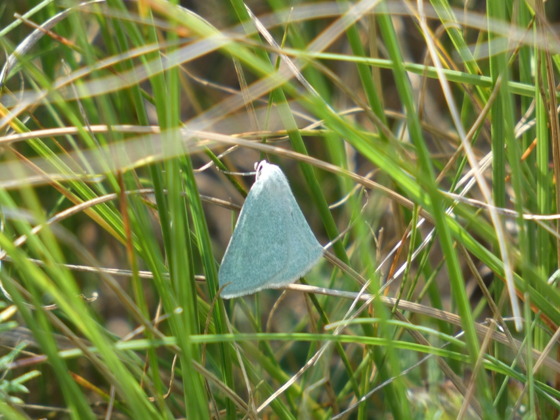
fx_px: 19416
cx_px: 280
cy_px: 210
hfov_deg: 1.7
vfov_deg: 1.2
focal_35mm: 1200
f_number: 5.9
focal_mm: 215
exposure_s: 1/160
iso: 80
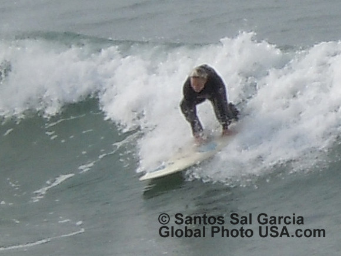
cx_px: 170
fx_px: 1931
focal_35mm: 196
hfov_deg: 10.1
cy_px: 128
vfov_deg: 7.6
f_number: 5.6
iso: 100
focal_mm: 35
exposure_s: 1/640
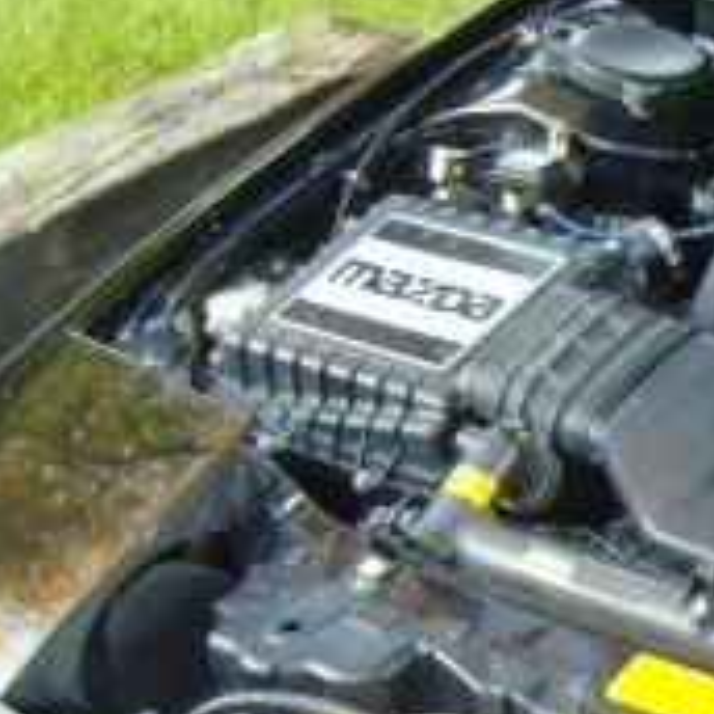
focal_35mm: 115
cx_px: 1088
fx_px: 2684
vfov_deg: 15.0
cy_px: 631
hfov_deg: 14.1
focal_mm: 7.4
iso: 200
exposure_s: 1/20
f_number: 2.8
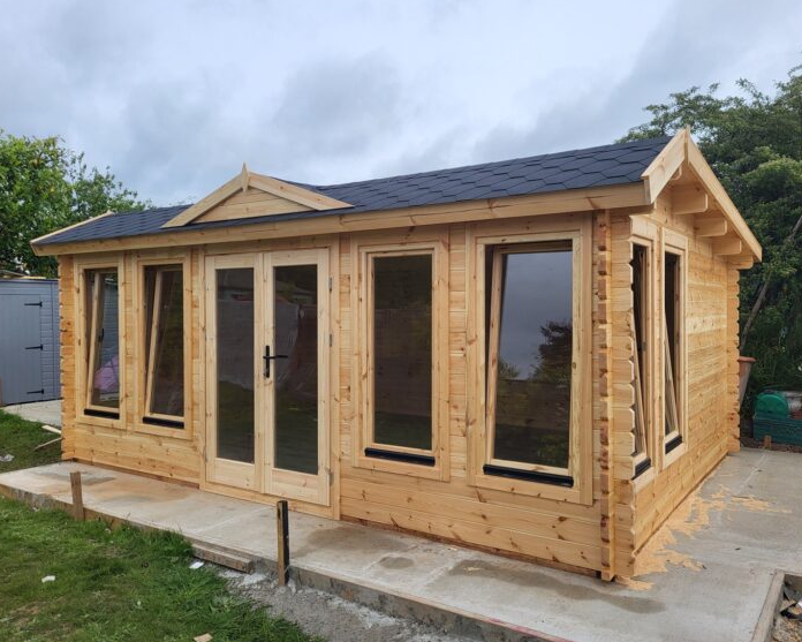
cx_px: 408
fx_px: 665
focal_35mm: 28
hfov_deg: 62.2
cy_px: 327
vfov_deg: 51.5
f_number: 1.8
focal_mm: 5.4
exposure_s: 1/1925
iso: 40
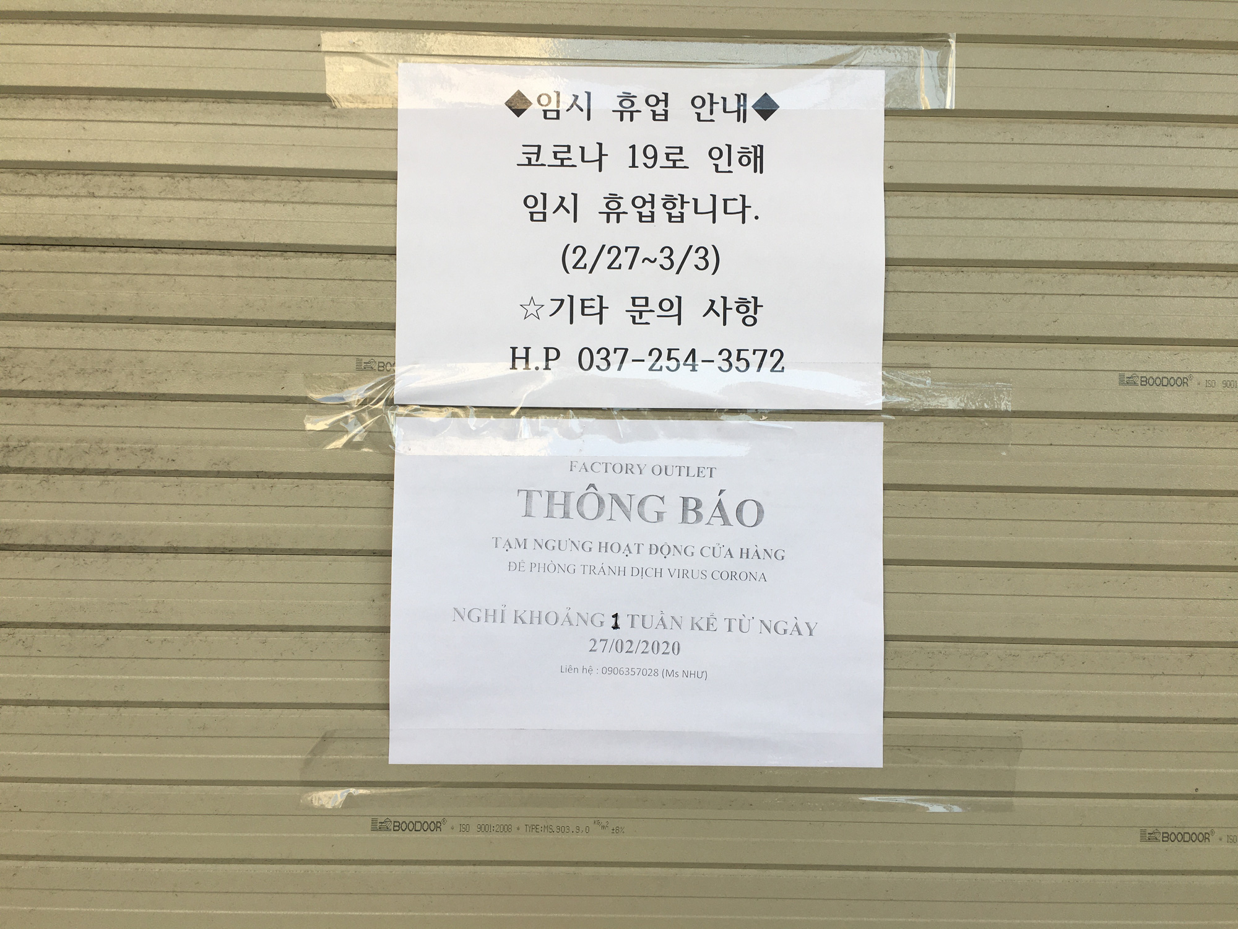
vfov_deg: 48.2
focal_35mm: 29
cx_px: 619
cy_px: 464
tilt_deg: +2.4
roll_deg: -1.3
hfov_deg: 61.7
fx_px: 1037
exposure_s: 1/155
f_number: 2.2
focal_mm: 4.15
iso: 25
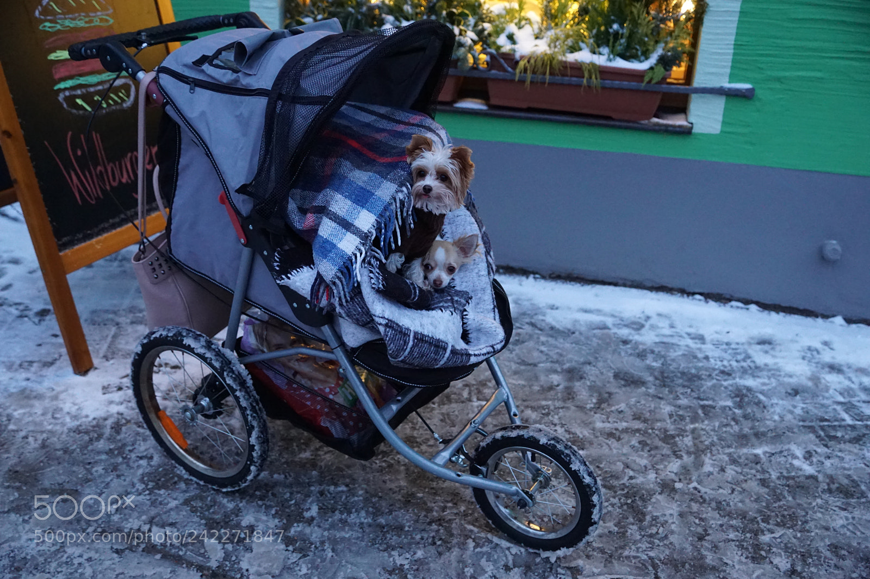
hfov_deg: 53.1
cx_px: 435
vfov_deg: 36.9
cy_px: 290
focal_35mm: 36
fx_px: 870
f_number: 2.8
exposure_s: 1/160
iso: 2500
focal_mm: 24
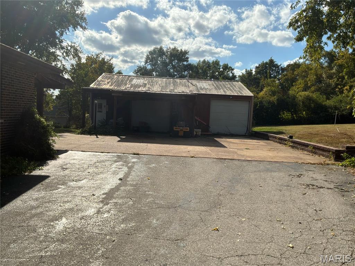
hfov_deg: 63.4
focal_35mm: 28
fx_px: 287
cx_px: 178
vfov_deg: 49.7
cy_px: 133
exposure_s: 1/4065
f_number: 1.8
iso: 25
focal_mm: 3
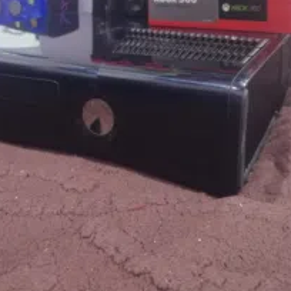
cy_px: 56
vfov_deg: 36.2
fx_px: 428
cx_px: 131
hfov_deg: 37.5
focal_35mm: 45
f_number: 1.8
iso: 527
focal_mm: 4.75
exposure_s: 1/25
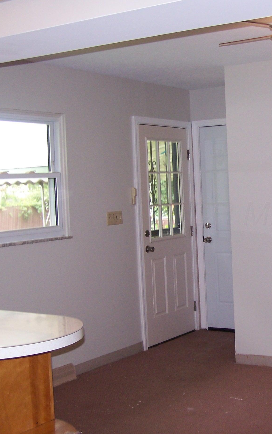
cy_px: 213
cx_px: 249
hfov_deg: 22.5
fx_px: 664
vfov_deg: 36.3
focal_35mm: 56
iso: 140
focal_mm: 6.3
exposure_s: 1/60
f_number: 2.8
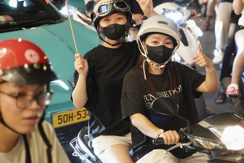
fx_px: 936
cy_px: 68
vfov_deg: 10.0
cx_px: 164
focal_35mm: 138
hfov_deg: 14.8
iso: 6400
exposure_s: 1/200
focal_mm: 61
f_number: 2.8
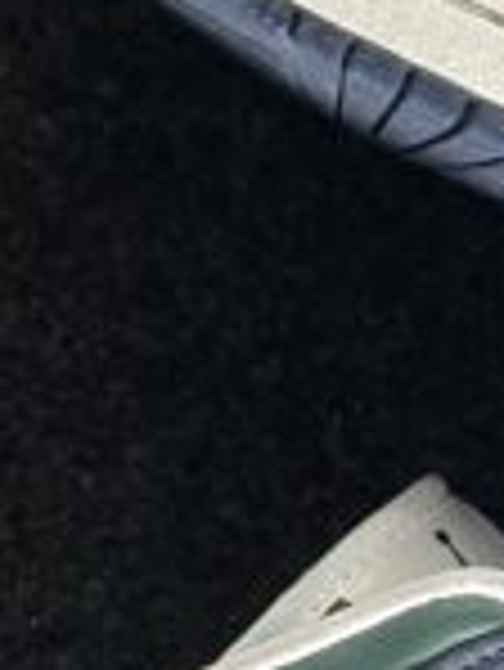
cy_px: 537
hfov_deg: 5.7
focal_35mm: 257
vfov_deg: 7.7
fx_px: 4982
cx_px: 842
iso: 250
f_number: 1.78
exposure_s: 1/50
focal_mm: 6.86
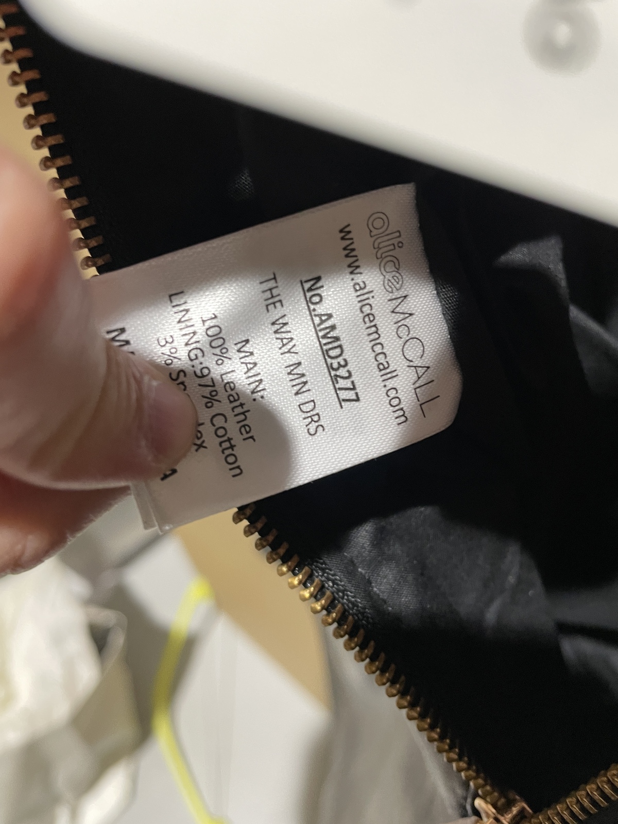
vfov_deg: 67.3
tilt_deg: -52.7
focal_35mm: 26
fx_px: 619
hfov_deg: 53.1
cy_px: 412
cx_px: 309
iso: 160
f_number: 1.6
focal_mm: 4.2
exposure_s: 1/50
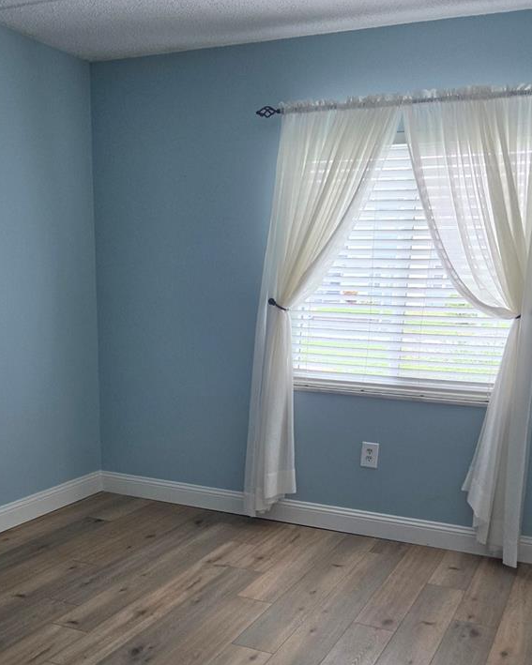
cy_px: 508
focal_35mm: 38
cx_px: 219
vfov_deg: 46.0
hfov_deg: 39.0
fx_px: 748
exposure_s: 1/120
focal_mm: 5.4
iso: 250
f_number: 1.8
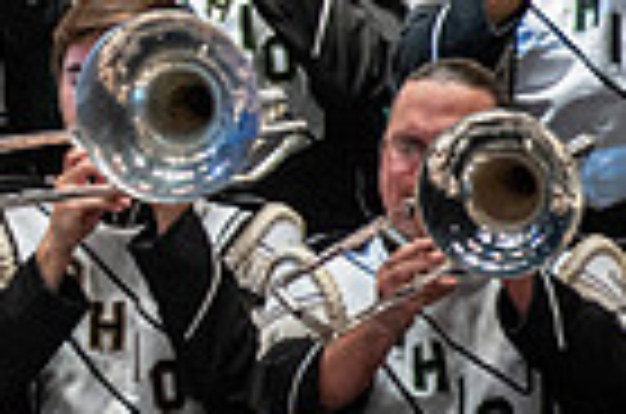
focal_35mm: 1255
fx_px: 21773
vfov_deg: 1.1
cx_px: -676
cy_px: 4
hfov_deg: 1.6
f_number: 5.6
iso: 5000
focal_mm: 300
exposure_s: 1/400
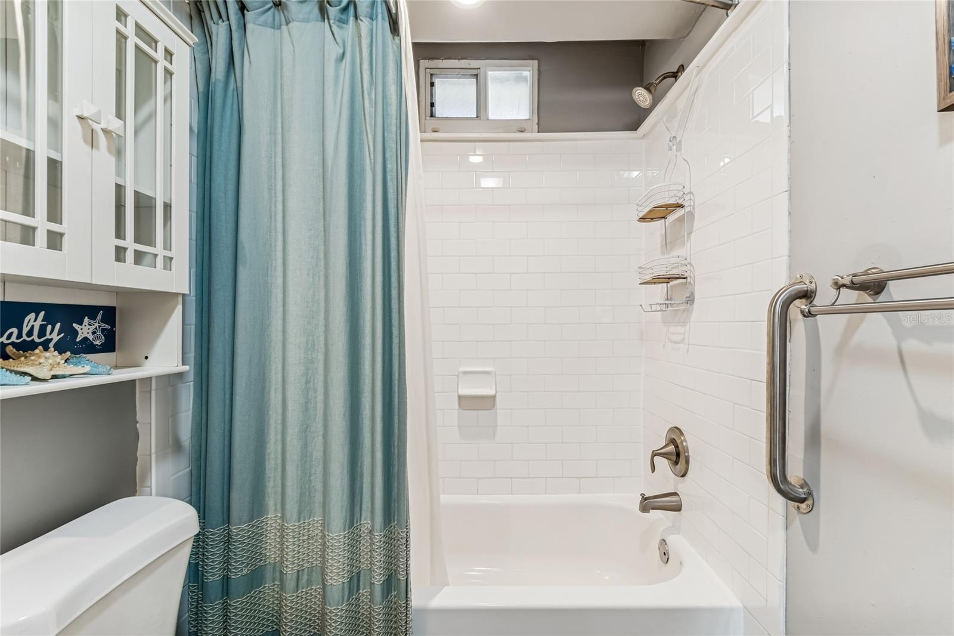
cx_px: 477
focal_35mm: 15
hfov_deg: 100.4
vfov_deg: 77.3
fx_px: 397
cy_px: 318
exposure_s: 1/2
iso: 100
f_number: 7.1
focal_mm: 10
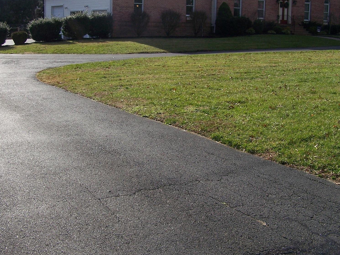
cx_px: 155
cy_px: 92
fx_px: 501
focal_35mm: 51
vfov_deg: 28.5
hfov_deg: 37.4
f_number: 5.6
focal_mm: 6.3
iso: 80
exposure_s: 1/640
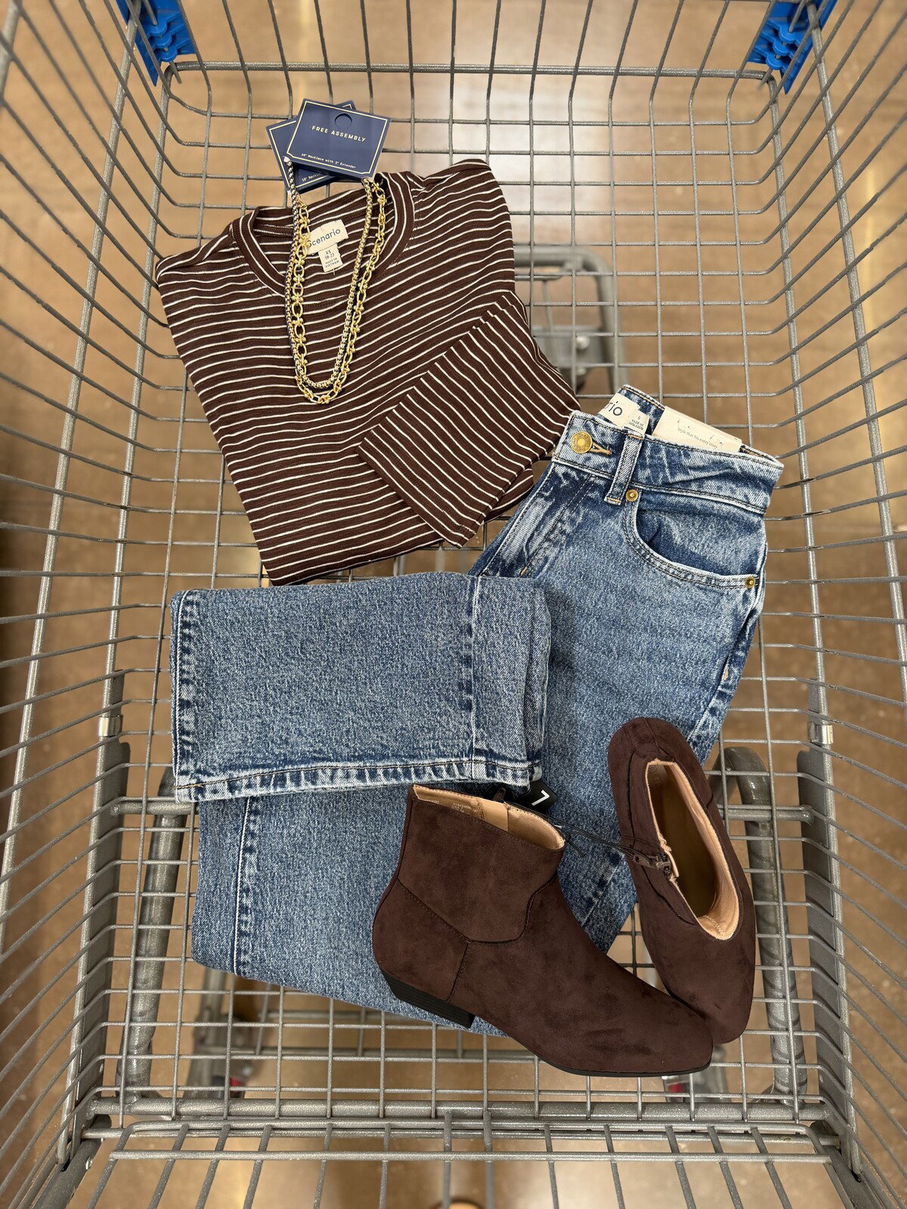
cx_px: 454
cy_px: 604
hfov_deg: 56.8
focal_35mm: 24
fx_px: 838
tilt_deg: -82.6
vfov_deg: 71.6
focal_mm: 6.76
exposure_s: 1/121
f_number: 1.78
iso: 160
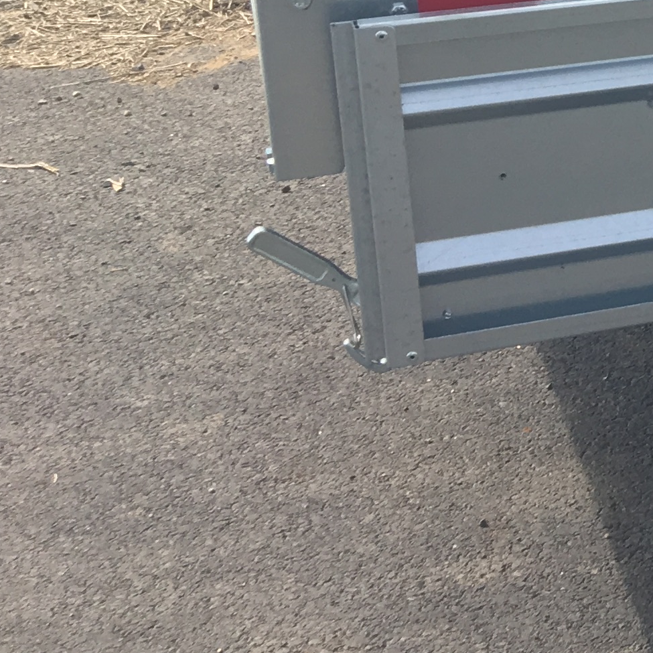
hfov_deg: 13.8
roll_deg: -2.3
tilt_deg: -14.8
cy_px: 3
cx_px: 1319
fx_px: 2262
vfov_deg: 16.1
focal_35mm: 106
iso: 25
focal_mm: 4.15
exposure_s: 1/725
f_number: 2.2
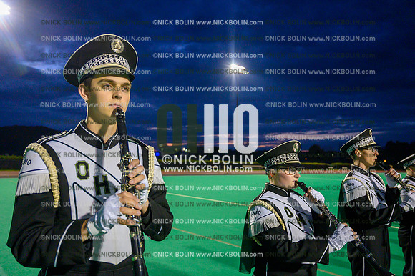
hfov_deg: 61.1
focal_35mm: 30
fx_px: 351
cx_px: 208
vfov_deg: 42.9
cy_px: 138
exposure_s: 1/500
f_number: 4
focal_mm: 30.5
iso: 6400
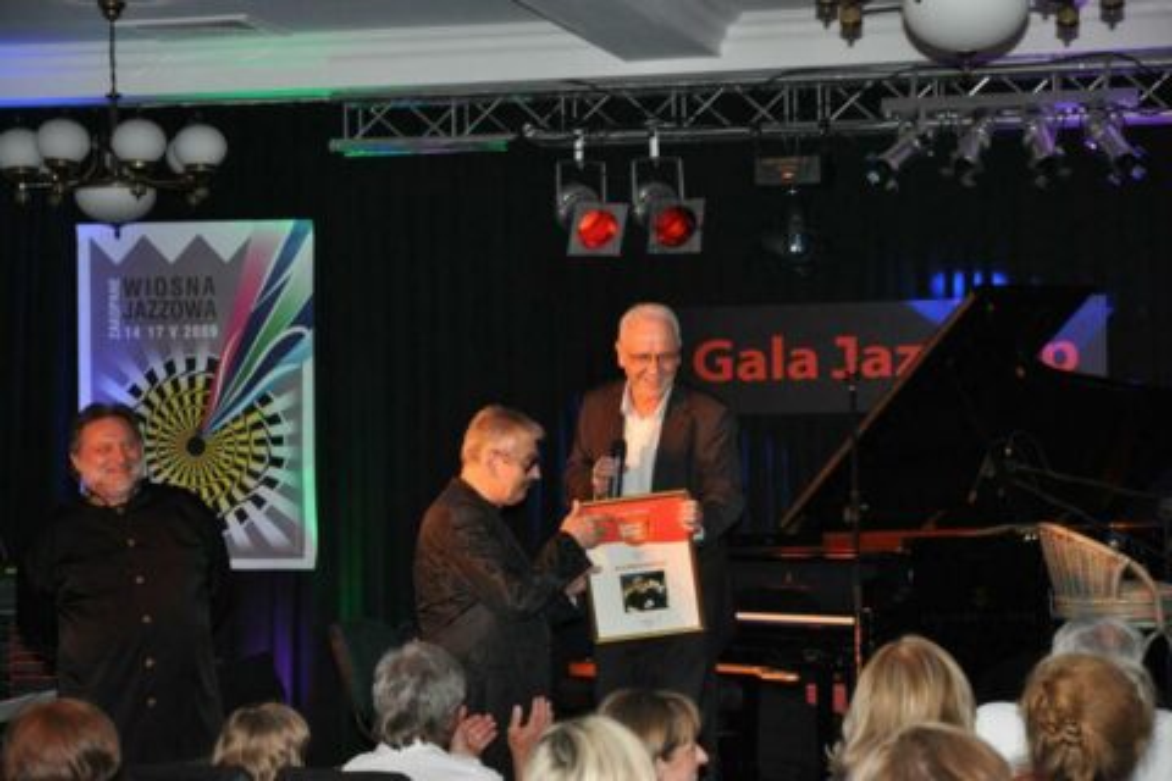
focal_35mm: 105
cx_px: 586
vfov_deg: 13.0
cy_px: 390
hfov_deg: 19.5
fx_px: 3418
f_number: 4.5
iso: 800
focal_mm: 70
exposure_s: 1/60
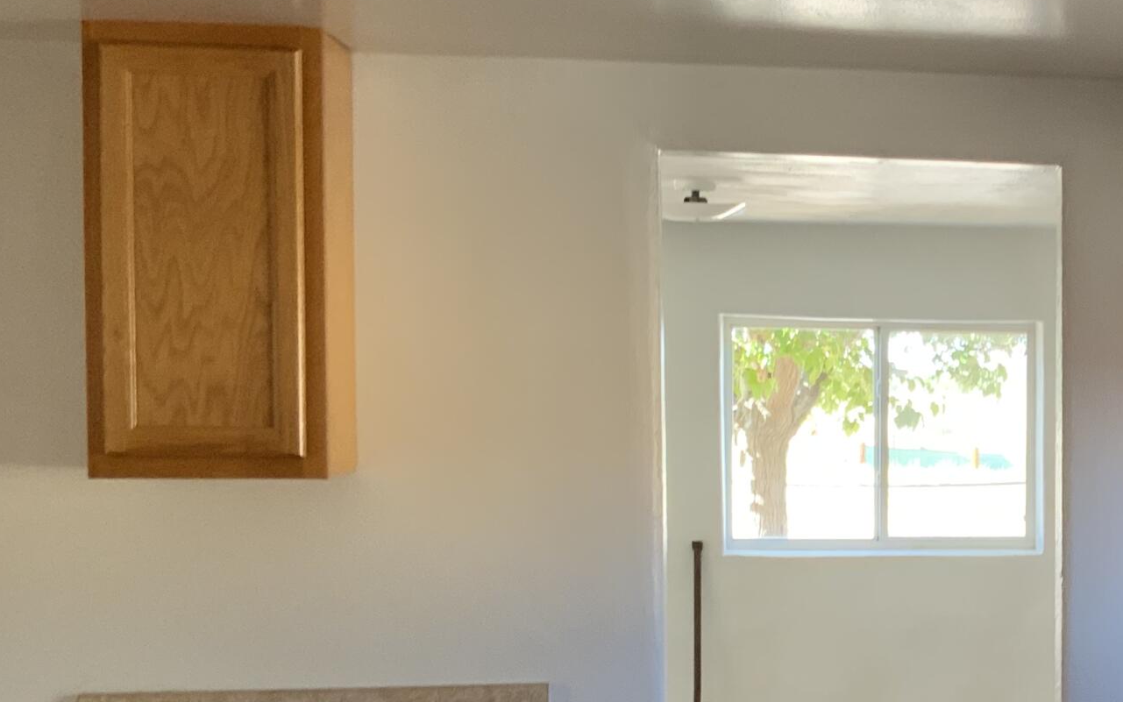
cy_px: 510
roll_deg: +0.0
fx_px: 2204
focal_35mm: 72
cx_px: 1183
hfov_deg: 26.7
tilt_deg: -3.8
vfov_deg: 18.0
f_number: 1.8
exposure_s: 1/69
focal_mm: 3
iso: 64
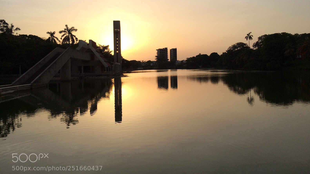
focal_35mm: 32
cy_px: 66
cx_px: 157
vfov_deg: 36.5
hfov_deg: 61.0
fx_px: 263
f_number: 2.2
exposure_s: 1/1368
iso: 32
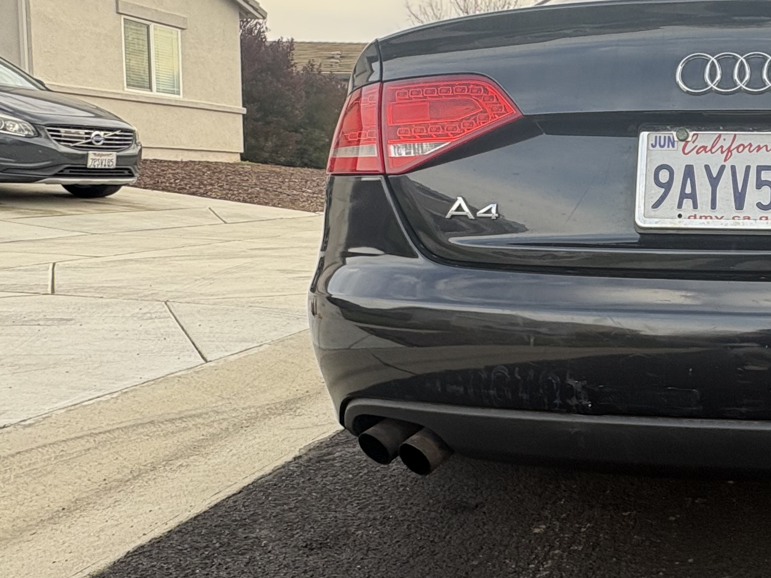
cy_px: 255
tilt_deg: -4.3
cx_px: 729
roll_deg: -1.1
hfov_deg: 46.1
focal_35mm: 35
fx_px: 780
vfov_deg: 40.6
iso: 64
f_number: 2.2
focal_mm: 2.22
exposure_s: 1/132
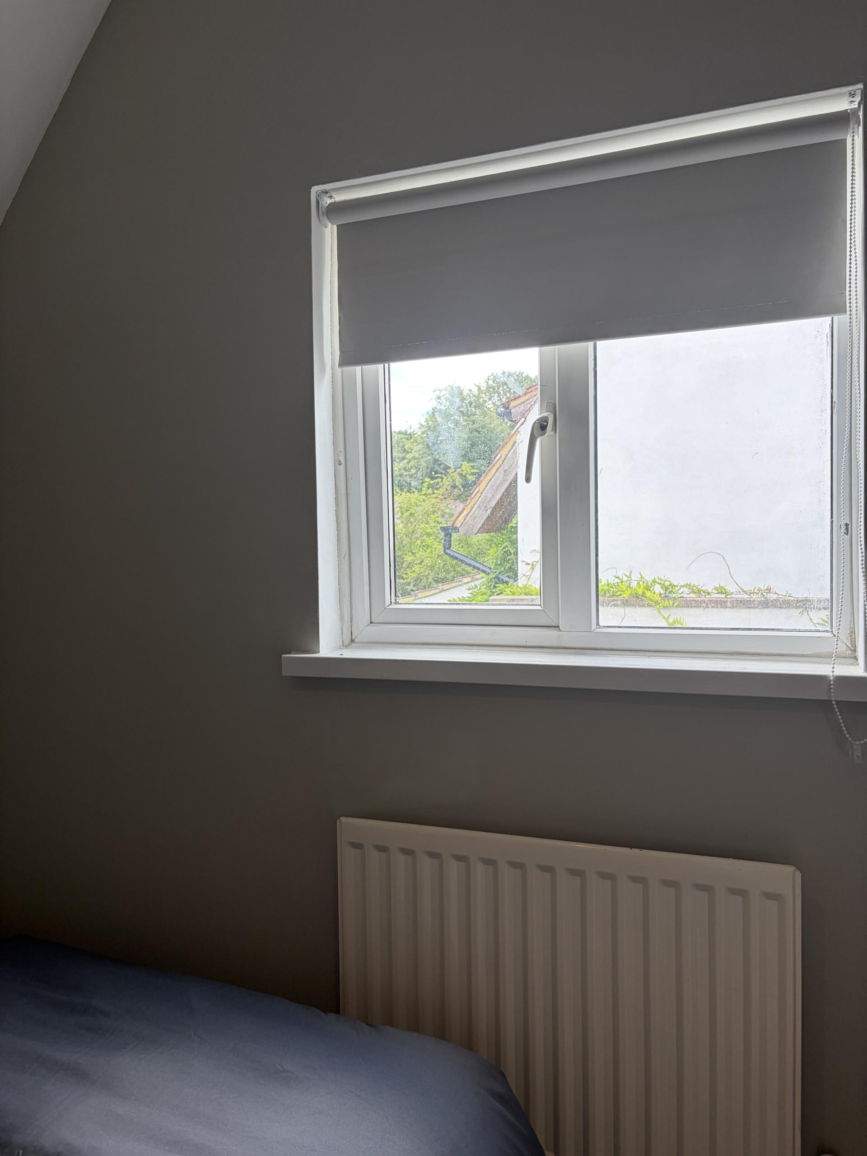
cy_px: 578
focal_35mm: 26
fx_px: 868
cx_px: 434
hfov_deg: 53.1
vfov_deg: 67.3
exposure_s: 1/132
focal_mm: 5.96
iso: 32
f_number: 1.6
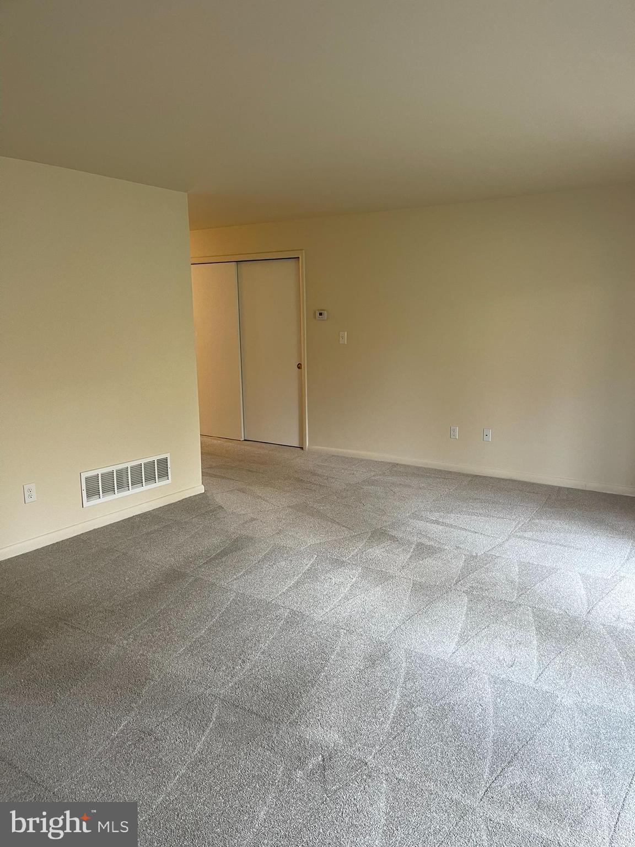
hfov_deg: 54.9
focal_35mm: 25
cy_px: 424
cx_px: 318
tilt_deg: -9.7
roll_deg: +1.6
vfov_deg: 69.4
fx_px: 611
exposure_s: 1/60
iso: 80
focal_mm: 5.1
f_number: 1.6
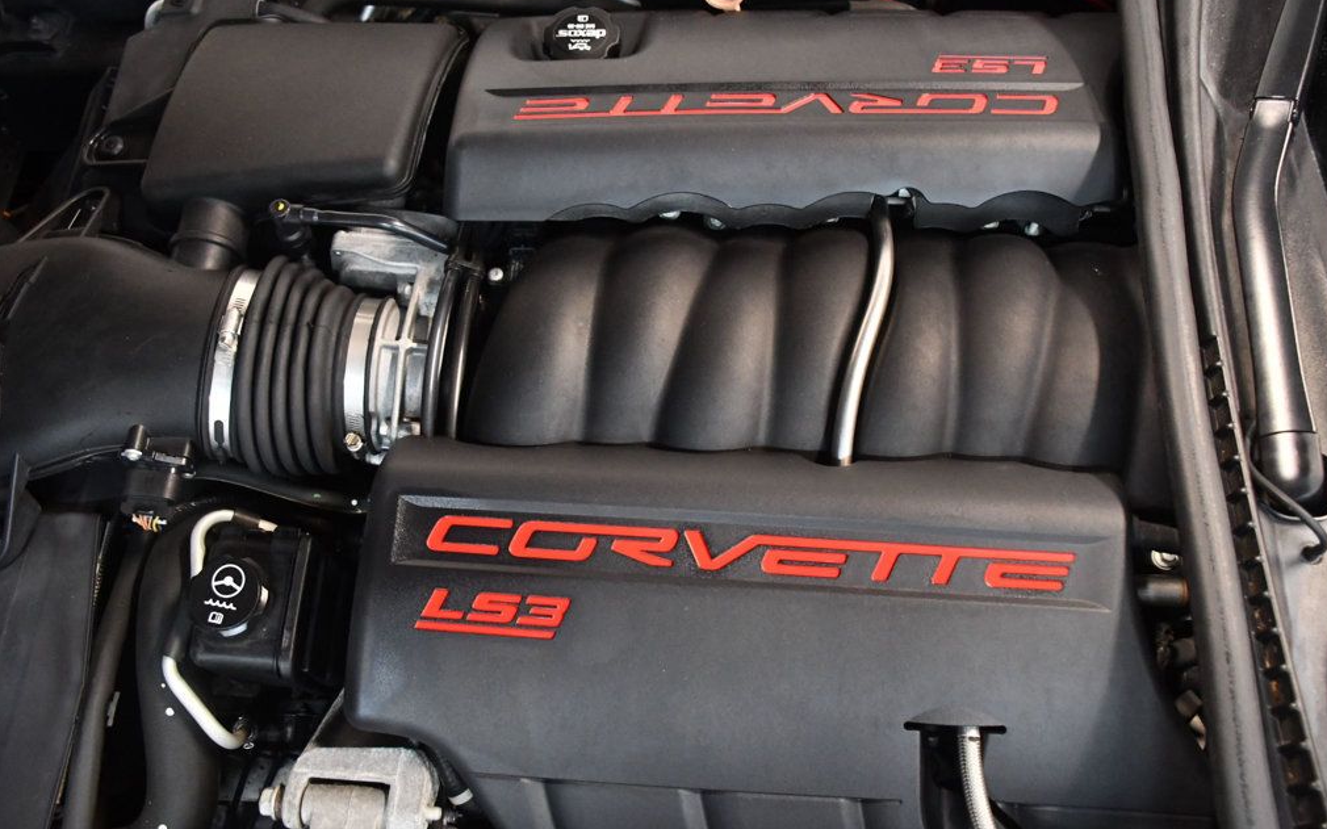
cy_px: 394
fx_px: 1121
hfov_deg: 61.2
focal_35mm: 31
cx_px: 669
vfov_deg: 40.6
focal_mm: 20
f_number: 3.5
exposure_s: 1/60
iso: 4000
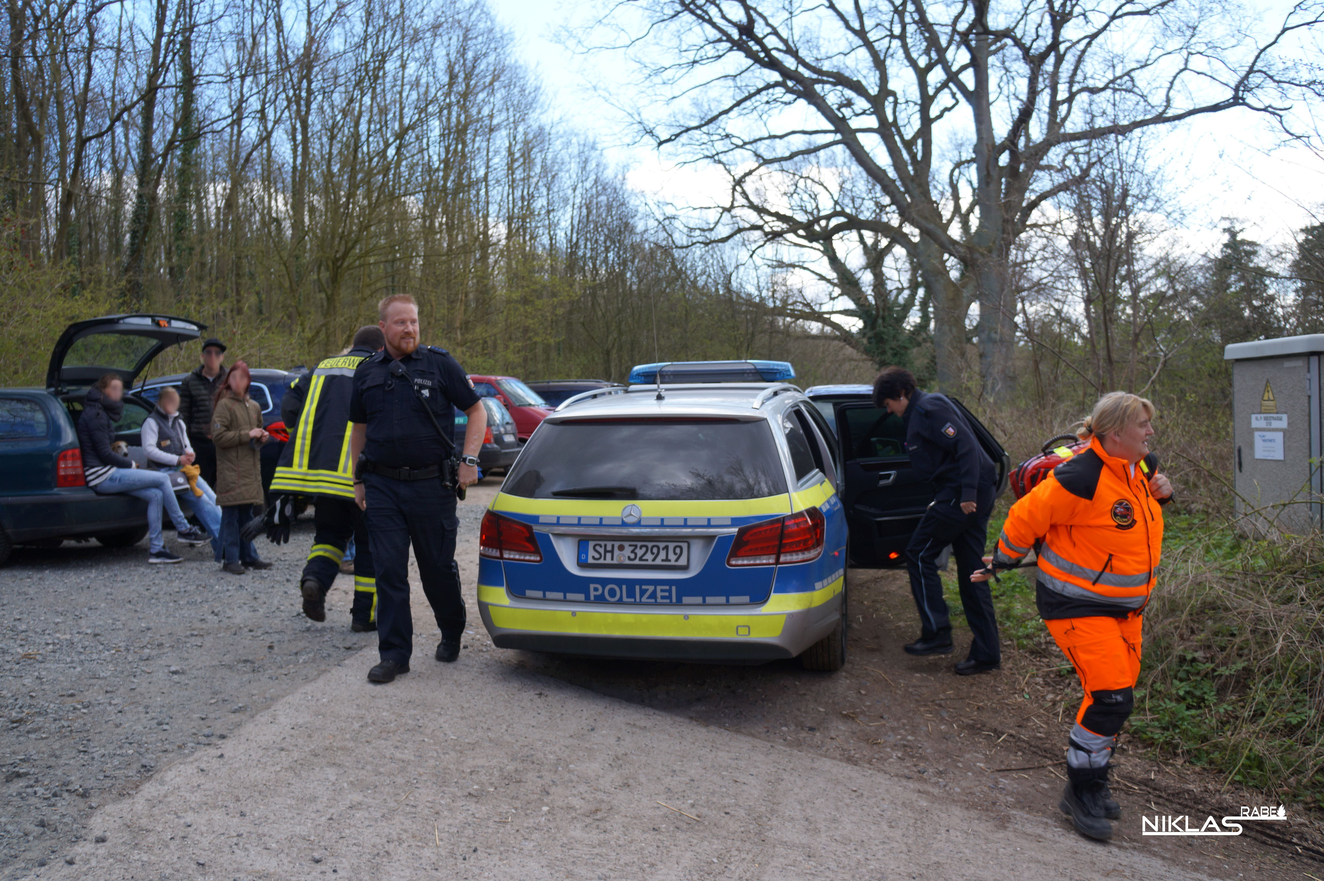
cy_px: 440
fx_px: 992
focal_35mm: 27
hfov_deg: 67.4
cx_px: 662
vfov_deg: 47.9
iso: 100
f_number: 4
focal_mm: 18
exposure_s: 1/200
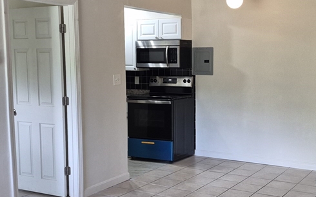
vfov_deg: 25.3
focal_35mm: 51
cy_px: 108
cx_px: 181
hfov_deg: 39.5
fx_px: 439
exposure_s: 1/120
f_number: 1.8
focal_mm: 5.4
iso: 250
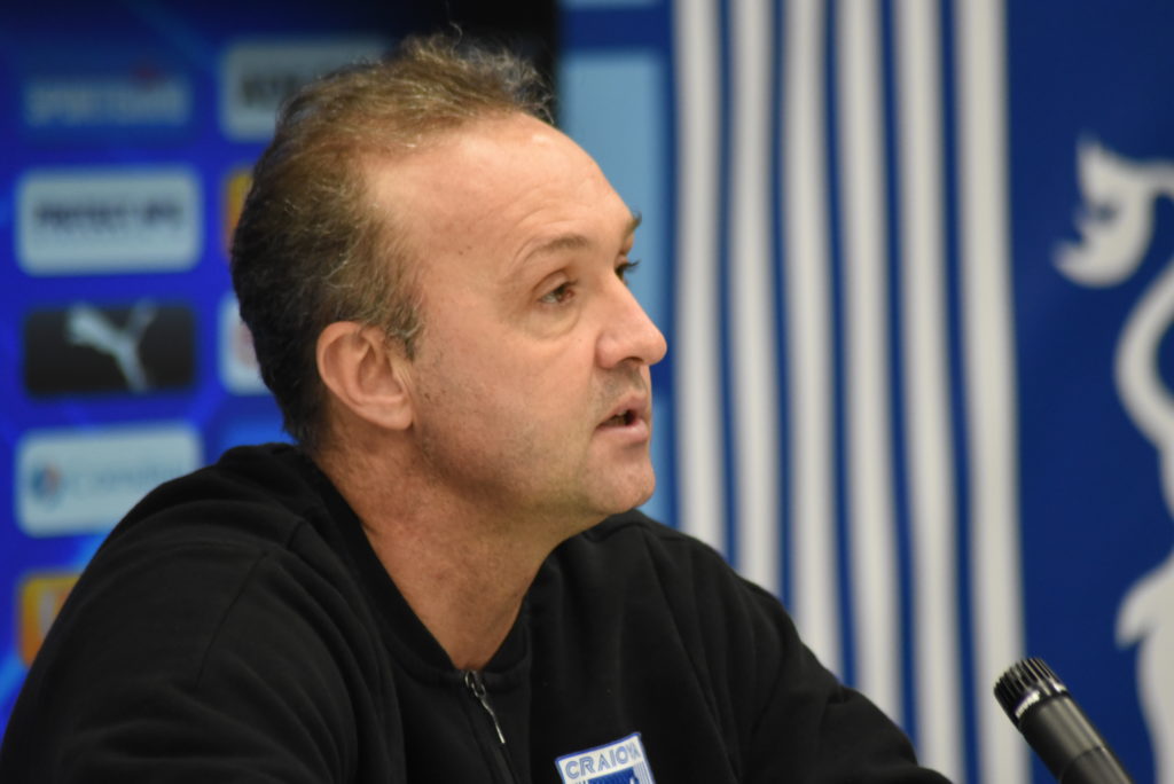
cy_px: 392
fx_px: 9788
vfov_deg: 4.6
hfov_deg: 6.9
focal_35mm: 300
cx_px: 587
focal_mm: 300
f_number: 5.6
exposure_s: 1/125
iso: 4000
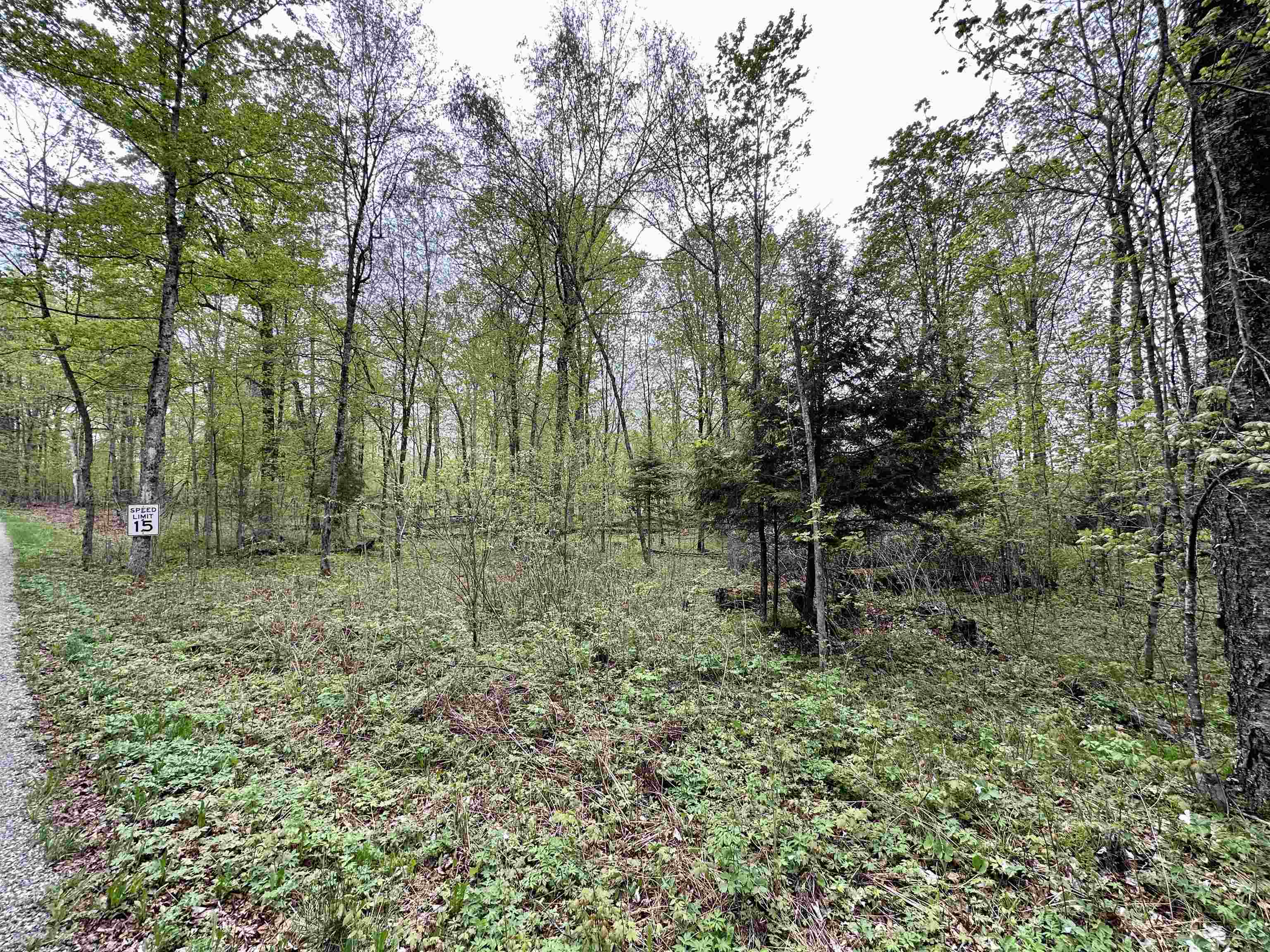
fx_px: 514
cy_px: 476
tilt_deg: +4.3
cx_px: 635
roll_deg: -0.9
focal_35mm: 14
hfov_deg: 102.1
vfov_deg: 85.7
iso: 50
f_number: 2.2
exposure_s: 1/99
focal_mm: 2.22
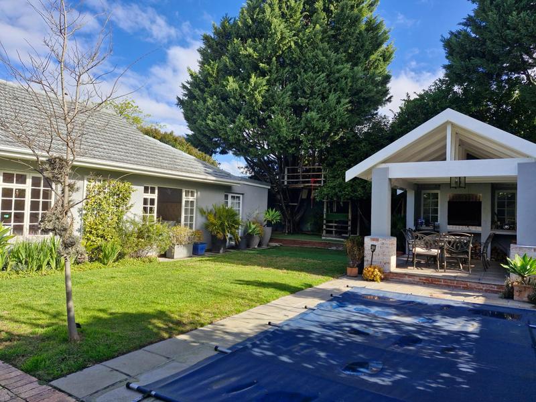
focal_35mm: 23
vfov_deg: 58.9
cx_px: 268
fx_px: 356
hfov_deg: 73.9
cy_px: 201
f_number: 1.8
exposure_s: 1/776
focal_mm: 5.54
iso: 50
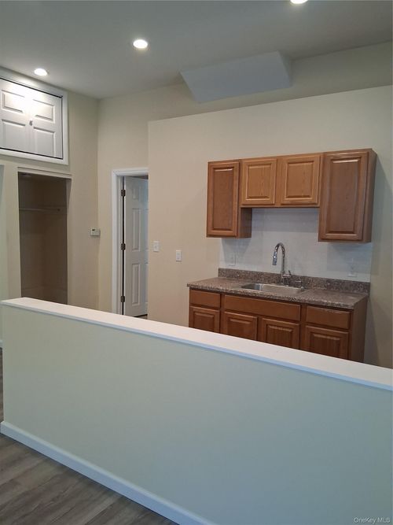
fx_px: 394
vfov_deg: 67.3
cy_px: 262
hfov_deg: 53.0
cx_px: 196
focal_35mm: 26
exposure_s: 1/120
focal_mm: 3.98
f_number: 1.8
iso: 400
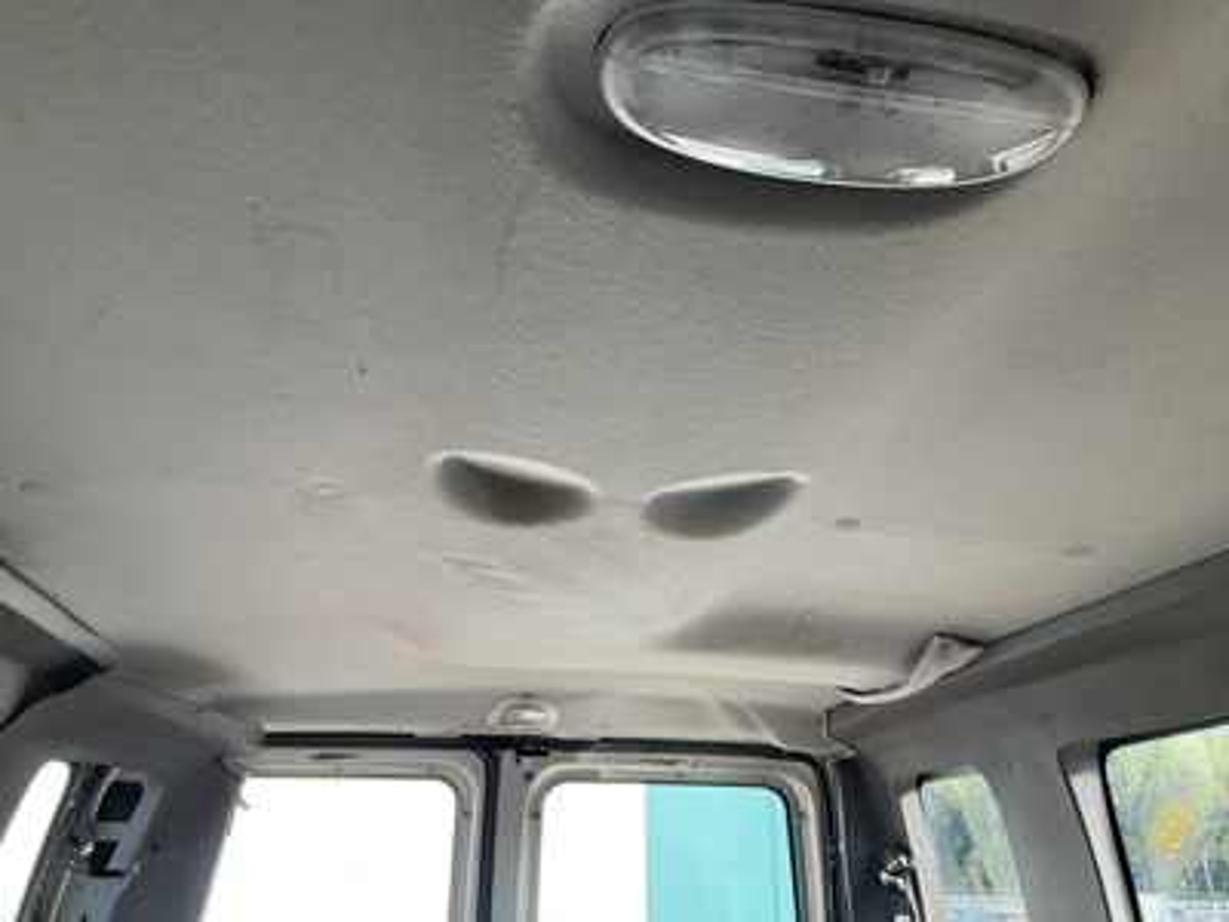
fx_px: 1030
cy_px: 461
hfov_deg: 61.7
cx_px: 614
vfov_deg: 48.2
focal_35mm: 29
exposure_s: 1/122
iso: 40
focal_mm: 3
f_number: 1.8
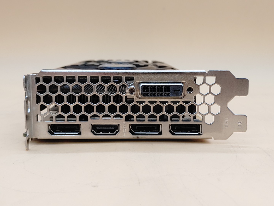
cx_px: 137
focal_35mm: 44
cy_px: 103
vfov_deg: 32.9
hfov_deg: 42.9
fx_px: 348
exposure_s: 1/79
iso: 50
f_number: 1.8
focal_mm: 4.36
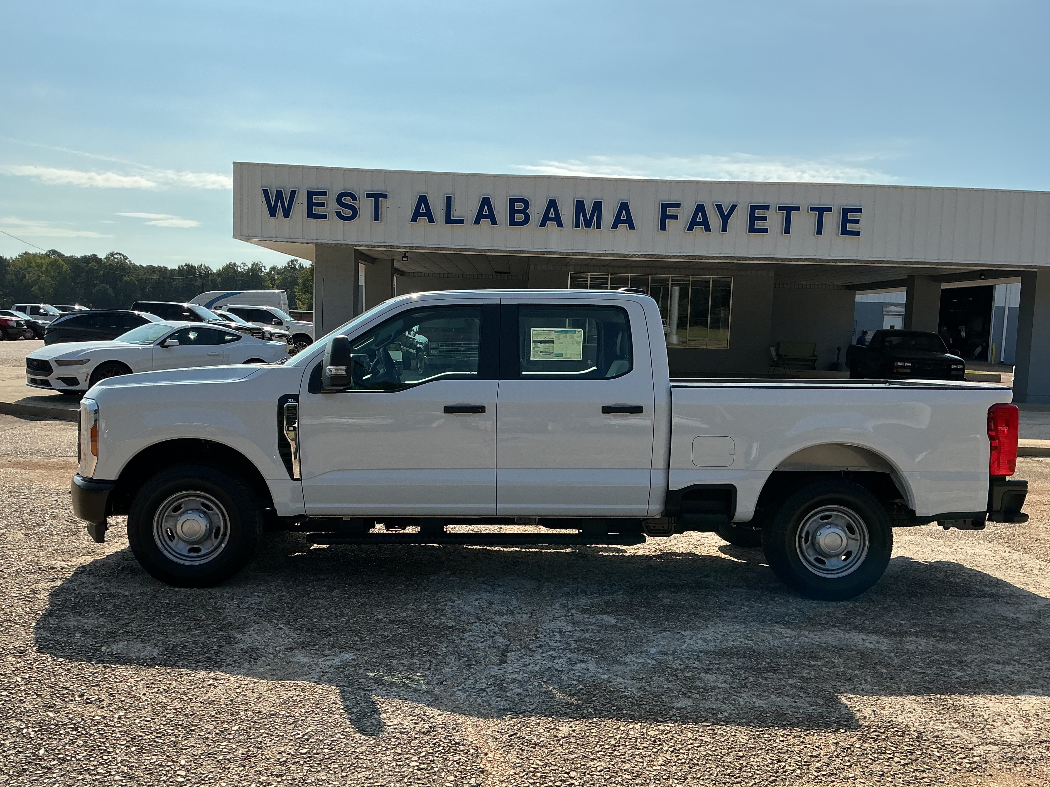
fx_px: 940
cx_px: 516
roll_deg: -1.6
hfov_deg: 58.3
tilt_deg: -6.3
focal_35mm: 31
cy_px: 412
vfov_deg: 45.4
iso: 25
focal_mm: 3
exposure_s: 1/3125
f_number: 1.8
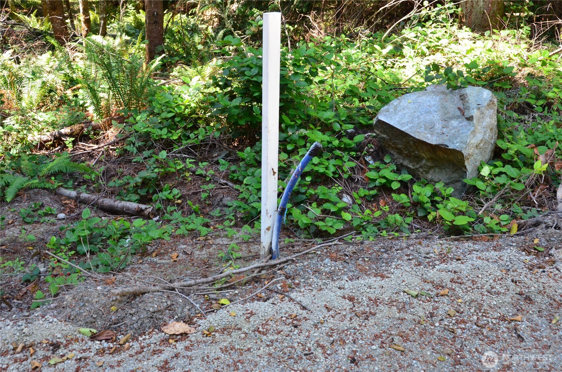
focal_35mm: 36
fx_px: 561
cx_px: 281
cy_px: 186
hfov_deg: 53.2
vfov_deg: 36.7
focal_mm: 24
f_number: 9
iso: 1600
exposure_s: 1/125
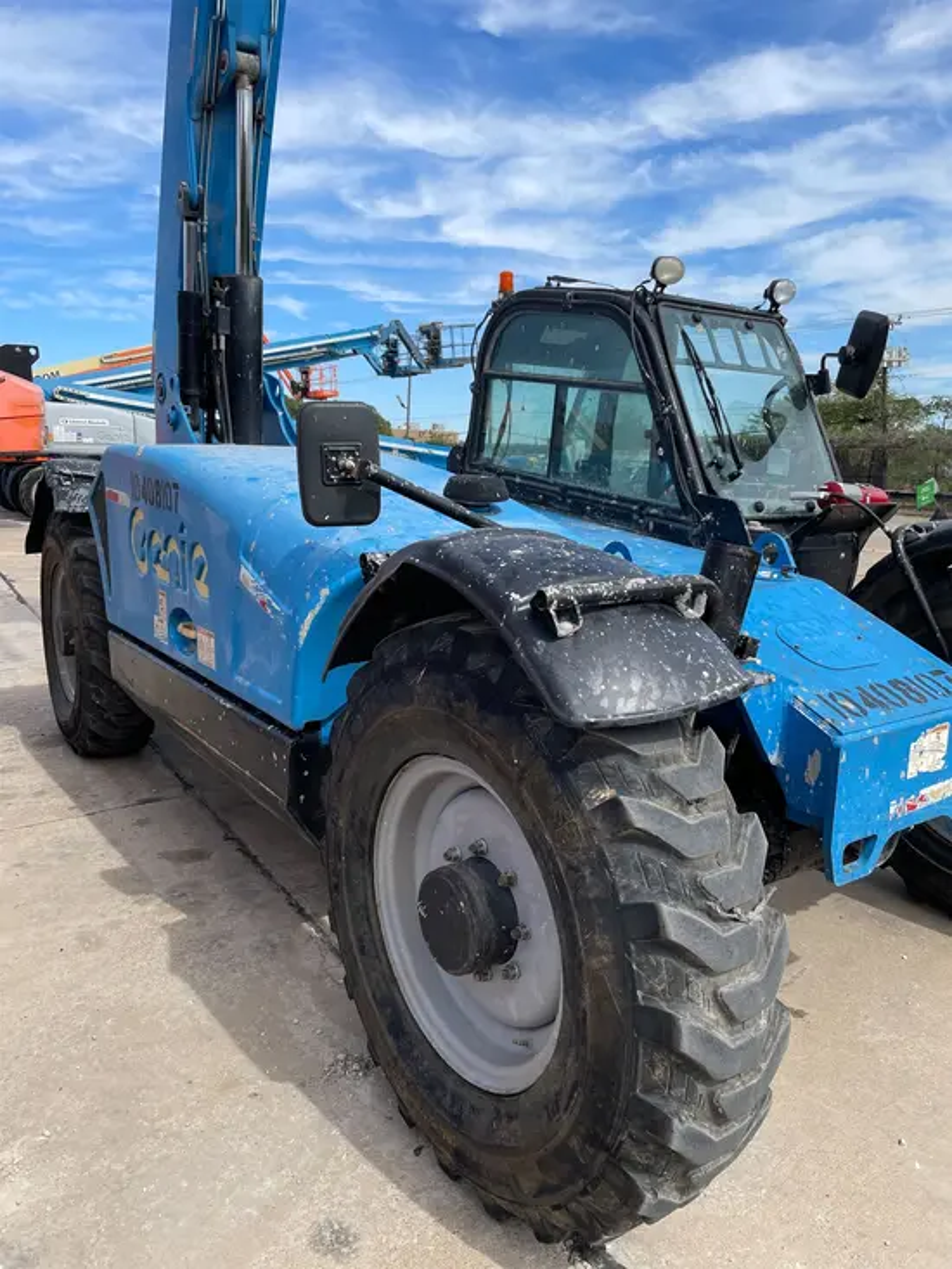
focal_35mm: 26
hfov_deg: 53.1
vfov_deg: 67.3
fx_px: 953
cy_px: 634
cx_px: 476
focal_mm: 4.2
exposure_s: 1/3040
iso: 50
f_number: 1.6
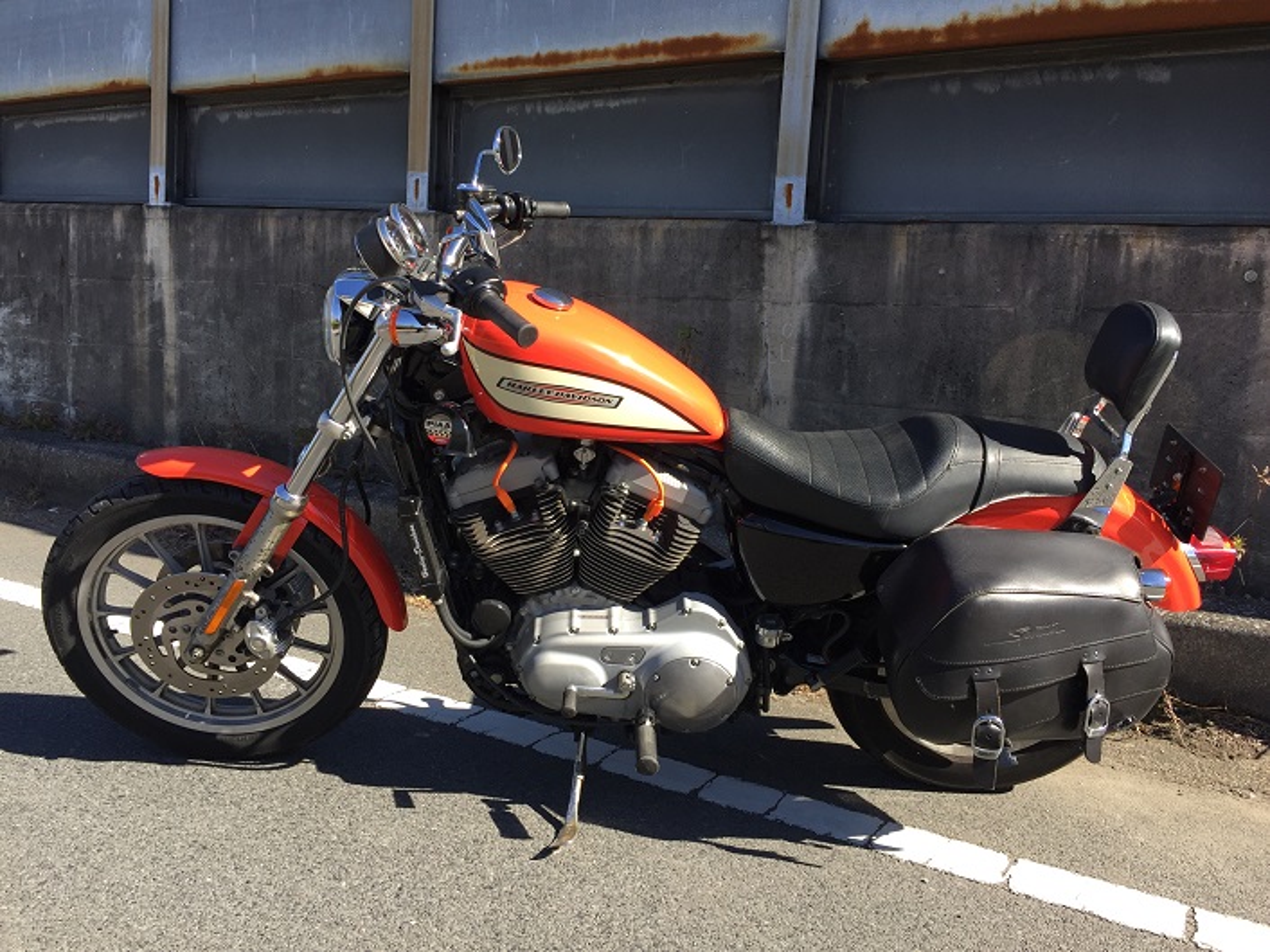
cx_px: 635
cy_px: 476
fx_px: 1064
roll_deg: -3.4
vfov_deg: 48.2
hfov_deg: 61.7
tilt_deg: -6.6
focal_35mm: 29
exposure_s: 1/628
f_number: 2.2
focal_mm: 4.15
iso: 32
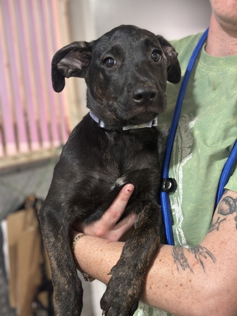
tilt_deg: -6.6
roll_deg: +3.7
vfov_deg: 39.7
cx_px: 118
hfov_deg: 30.3
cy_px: 158
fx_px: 438
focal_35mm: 48
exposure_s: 1/40
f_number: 1.78
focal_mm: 6.86
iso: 400
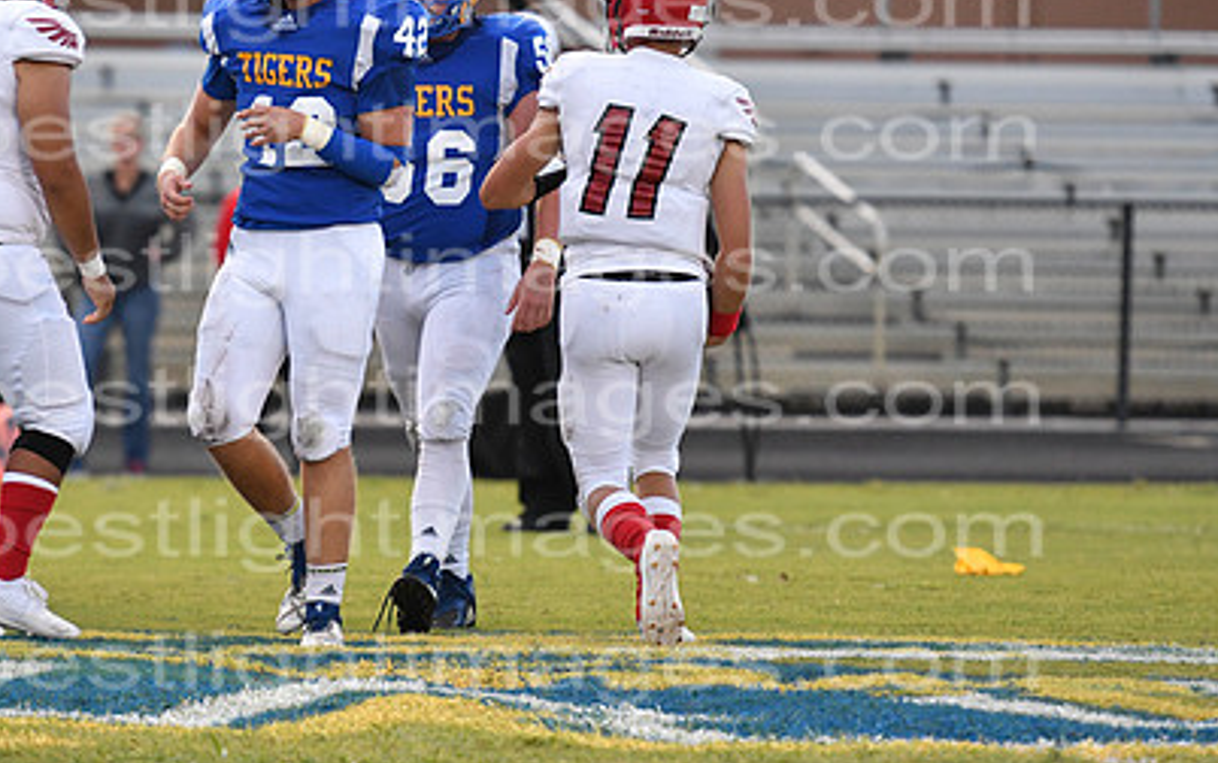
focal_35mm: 408
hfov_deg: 5.1
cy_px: 204
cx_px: 354
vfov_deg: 3.2
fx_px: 13546
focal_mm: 185
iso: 1600
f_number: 3.2
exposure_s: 1/1000
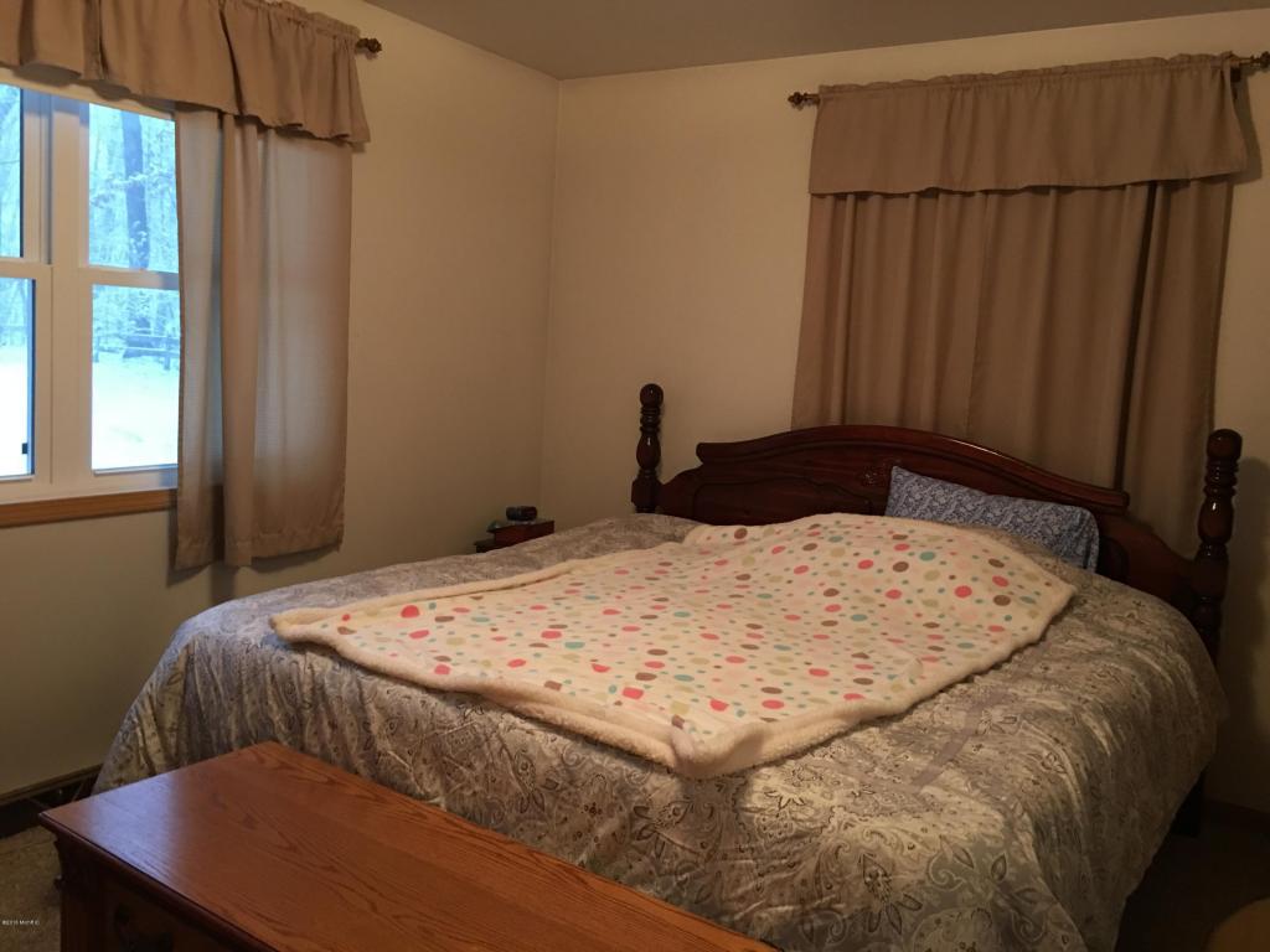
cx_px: 635
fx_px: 1064
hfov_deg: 61.7
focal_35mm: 29
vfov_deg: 48.2
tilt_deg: -6.6
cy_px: 476
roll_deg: -3.6
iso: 80
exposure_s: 1/10
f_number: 2.2
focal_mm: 4.15
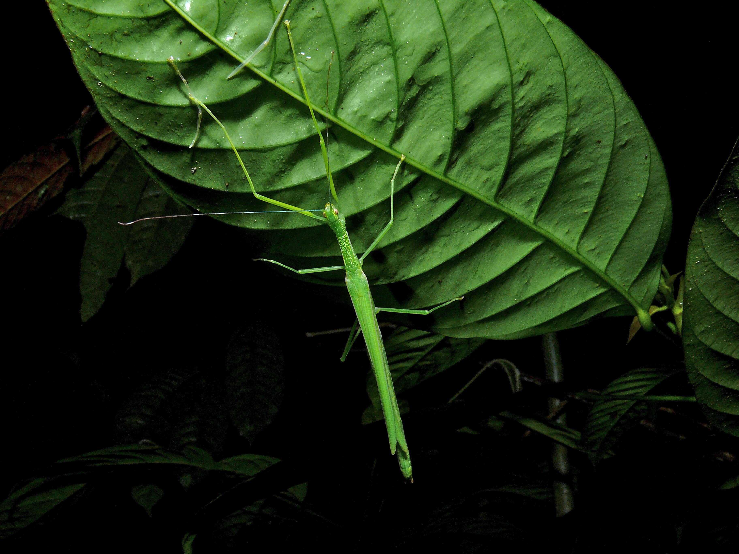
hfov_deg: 52.6
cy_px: 277
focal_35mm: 35
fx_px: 747
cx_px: 370
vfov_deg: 40.7
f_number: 9
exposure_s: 1/30
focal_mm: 7.4
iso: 100
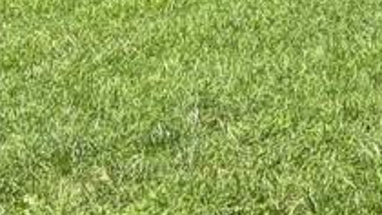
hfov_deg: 12.2
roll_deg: -0.8
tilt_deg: +0.1
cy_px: -332
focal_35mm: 138
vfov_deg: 8.0
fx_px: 1397
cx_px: 928
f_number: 1.6
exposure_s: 1/1751
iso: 50
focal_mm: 5.96
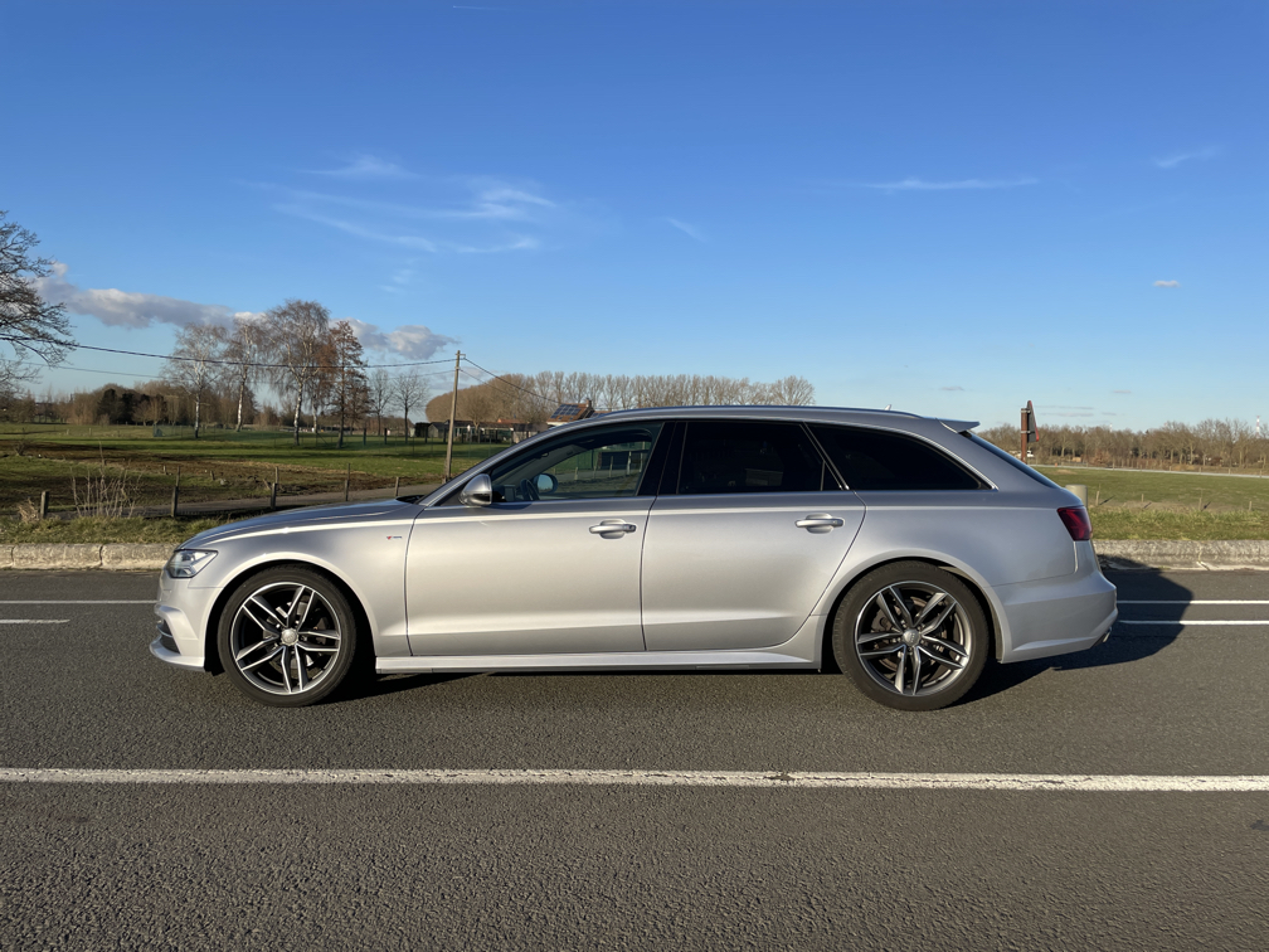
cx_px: 634
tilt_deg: -1.8
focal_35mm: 26
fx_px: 953
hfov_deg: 67.3
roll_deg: -1.9
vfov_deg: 53.1
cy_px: 476
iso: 32
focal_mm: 4.2
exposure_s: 1/3401
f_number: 1.6
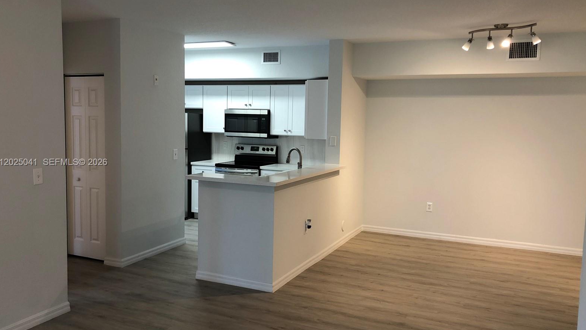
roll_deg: -0.4
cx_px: 289
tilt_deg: -5.4
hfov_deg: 62.6
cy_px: 163
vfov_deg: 37.8
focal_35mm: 31
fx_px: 482
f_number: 1.8
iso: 40
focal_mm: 3.99
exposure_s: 1/24
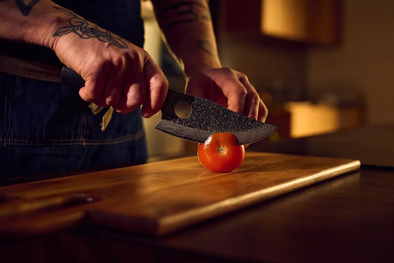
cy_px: 132
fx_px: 547
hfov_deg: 39.6
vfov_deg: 27.0
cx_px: 197
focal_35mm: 50
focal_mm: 50
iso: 1000
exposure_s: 1/200
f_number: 3.2
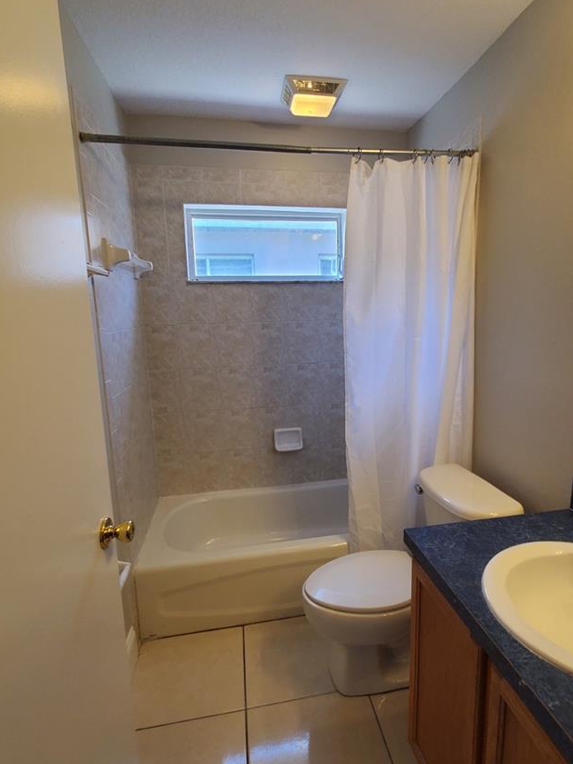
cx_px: 319
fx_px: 419
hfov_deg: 68.5
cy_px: 386
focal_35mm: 19
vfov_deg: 84.7
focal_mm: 1.8
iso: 160
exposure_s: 1/60
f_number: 2.2
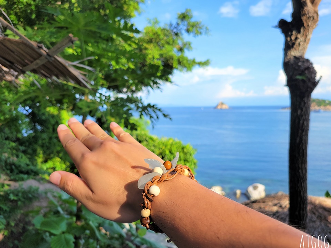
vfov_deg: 51.3
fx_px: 258
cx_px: 167
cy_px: 125
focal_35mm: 27
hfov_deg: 65.3
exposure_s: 1/1350
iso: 40
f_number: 1.8
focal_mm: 5.4
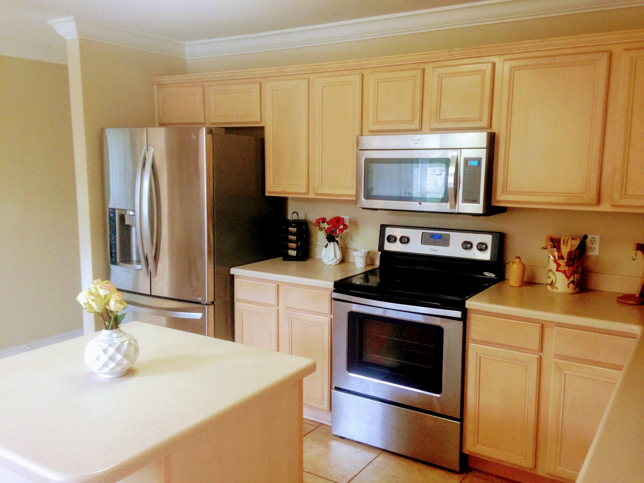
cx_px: 322
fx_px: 614
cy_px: 242
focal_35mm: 33
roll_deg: -0.8
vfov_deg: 42.9
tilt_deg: -6.3
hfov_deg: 55.4
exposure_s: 1/20
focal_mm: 4.12
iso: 100
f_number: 2.4
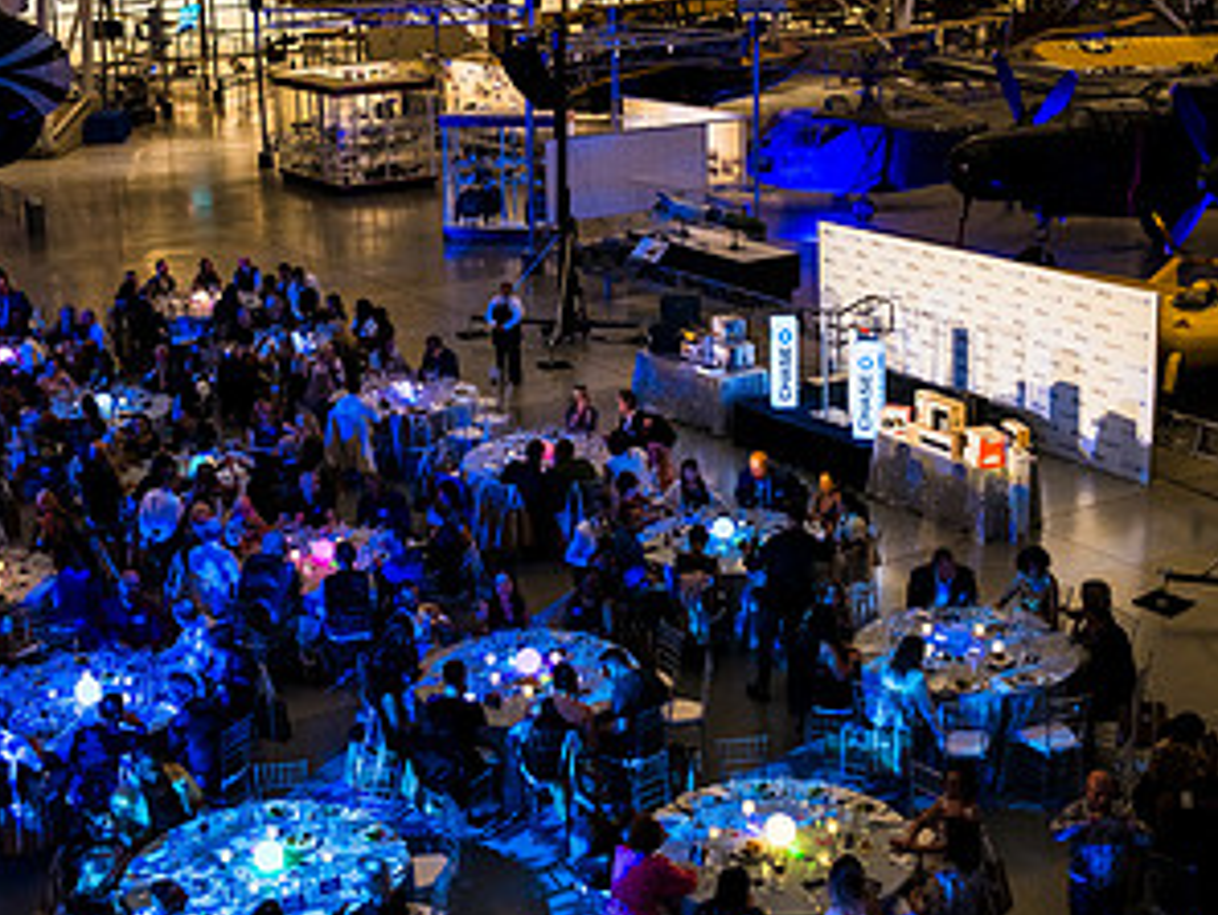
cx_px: 607
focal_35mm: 51
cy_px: 353
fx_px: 1795
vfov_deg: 28.5
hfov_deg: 37.5
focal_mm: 35
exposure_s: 1/200
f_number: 2.8
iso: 2000
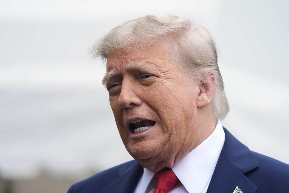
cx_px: 144
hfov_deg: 6.9
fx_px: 2408
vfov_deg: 4.6
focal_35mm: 300
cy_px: 96
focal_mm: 300
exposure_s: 1/400
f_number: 5.6
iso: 2000
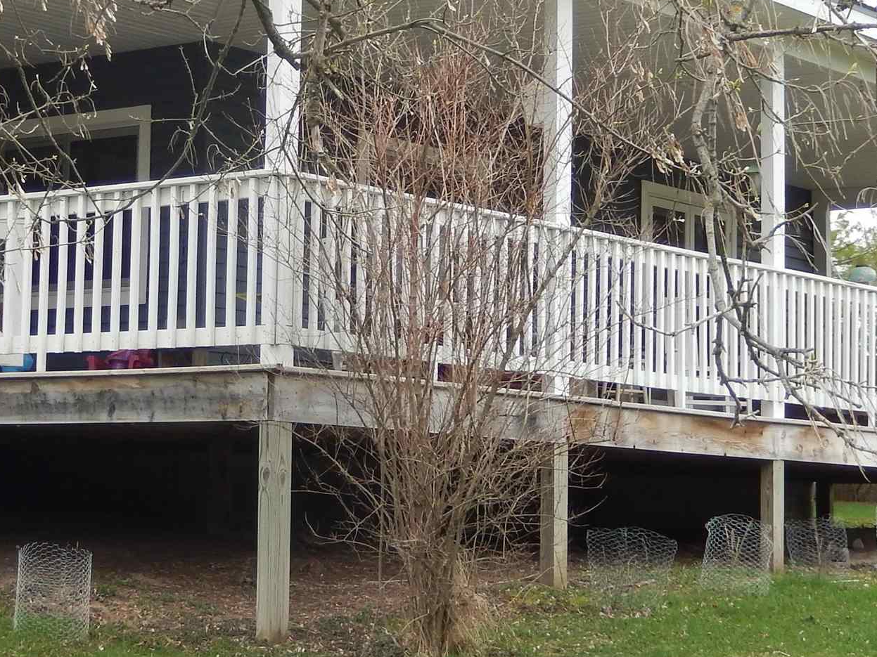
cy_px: 225
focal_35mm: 101
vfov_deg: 14.6
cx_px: 218
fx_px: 2559
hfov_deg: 19.3
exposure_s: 1/200
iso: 125
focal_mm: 7.3
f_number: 4.2
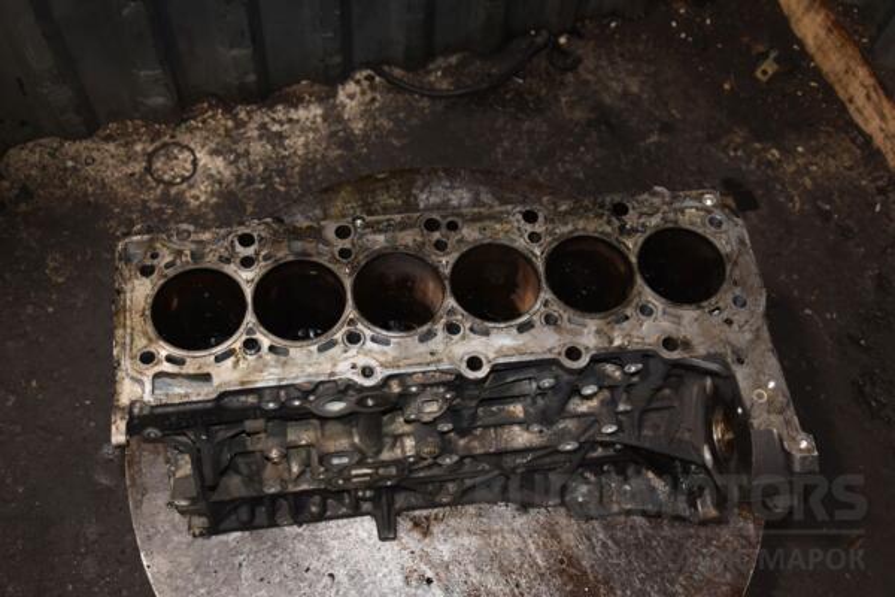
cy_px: 298
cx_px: 448
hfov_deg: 46.4
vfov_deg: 31.9
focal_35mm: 42
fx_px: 1044
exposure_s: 1/60
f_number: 5
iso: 800
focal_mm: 28
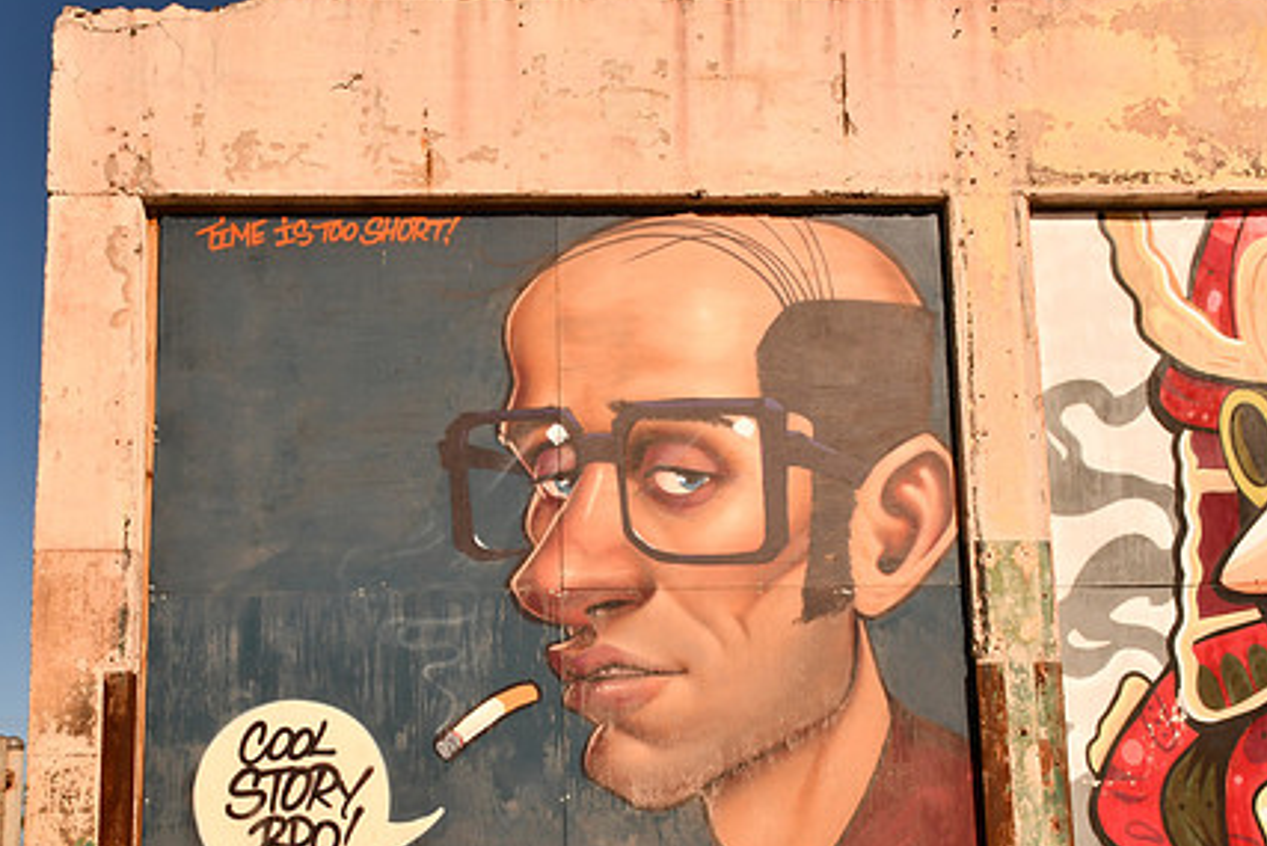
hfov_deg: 37.5
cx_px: 570
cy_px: 554
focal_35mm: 53
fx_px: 1866
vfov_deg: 25.4
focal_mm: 26
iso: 400
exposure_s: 1/400
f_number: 22
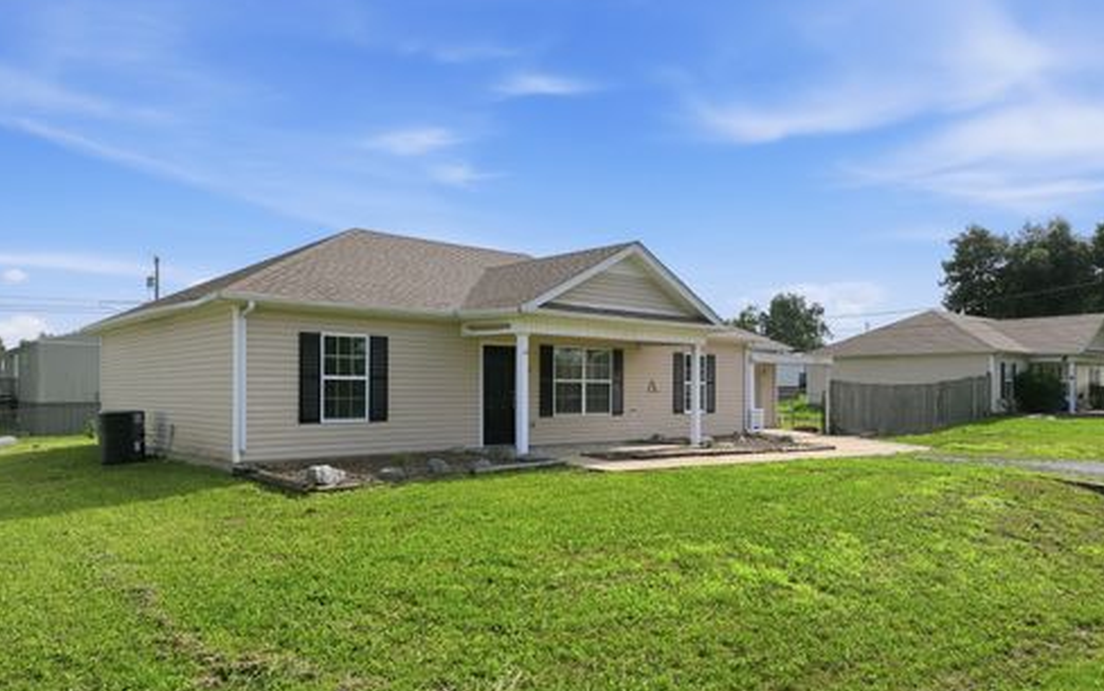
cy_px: 399
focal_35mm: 26
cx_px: 558
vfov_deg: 47.5
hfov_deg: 70.4
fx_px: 783
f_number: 2.8
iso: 180
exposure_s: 1/6400
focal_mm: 12.3
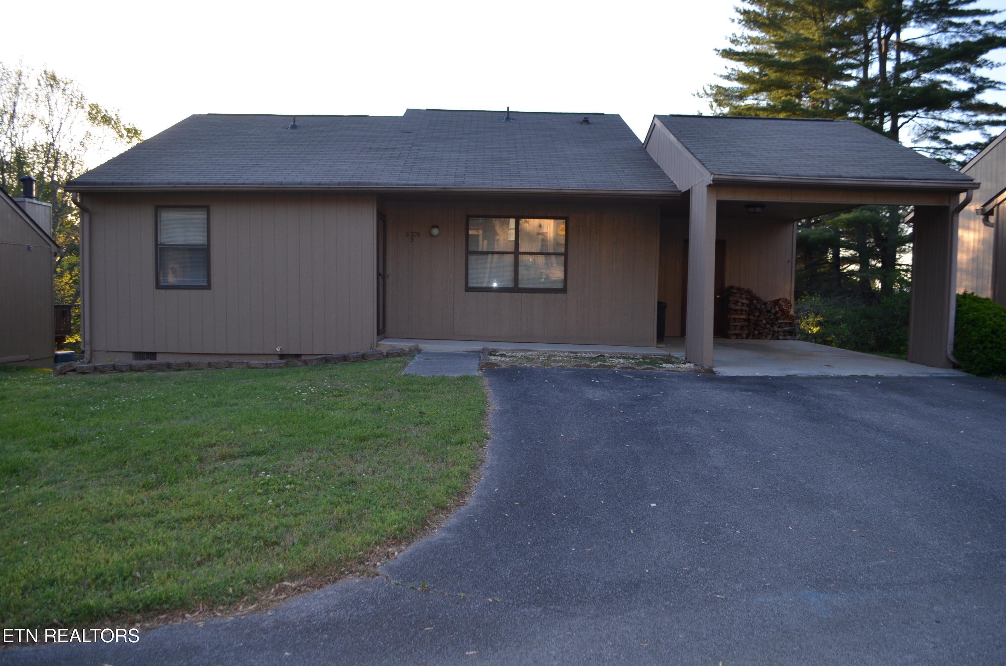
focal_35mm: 27
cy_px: 333
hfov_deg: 67.5
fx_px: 753
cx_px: 503
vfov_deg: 47.7
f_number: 3.5
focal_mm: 18
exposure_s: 1/200
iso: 180
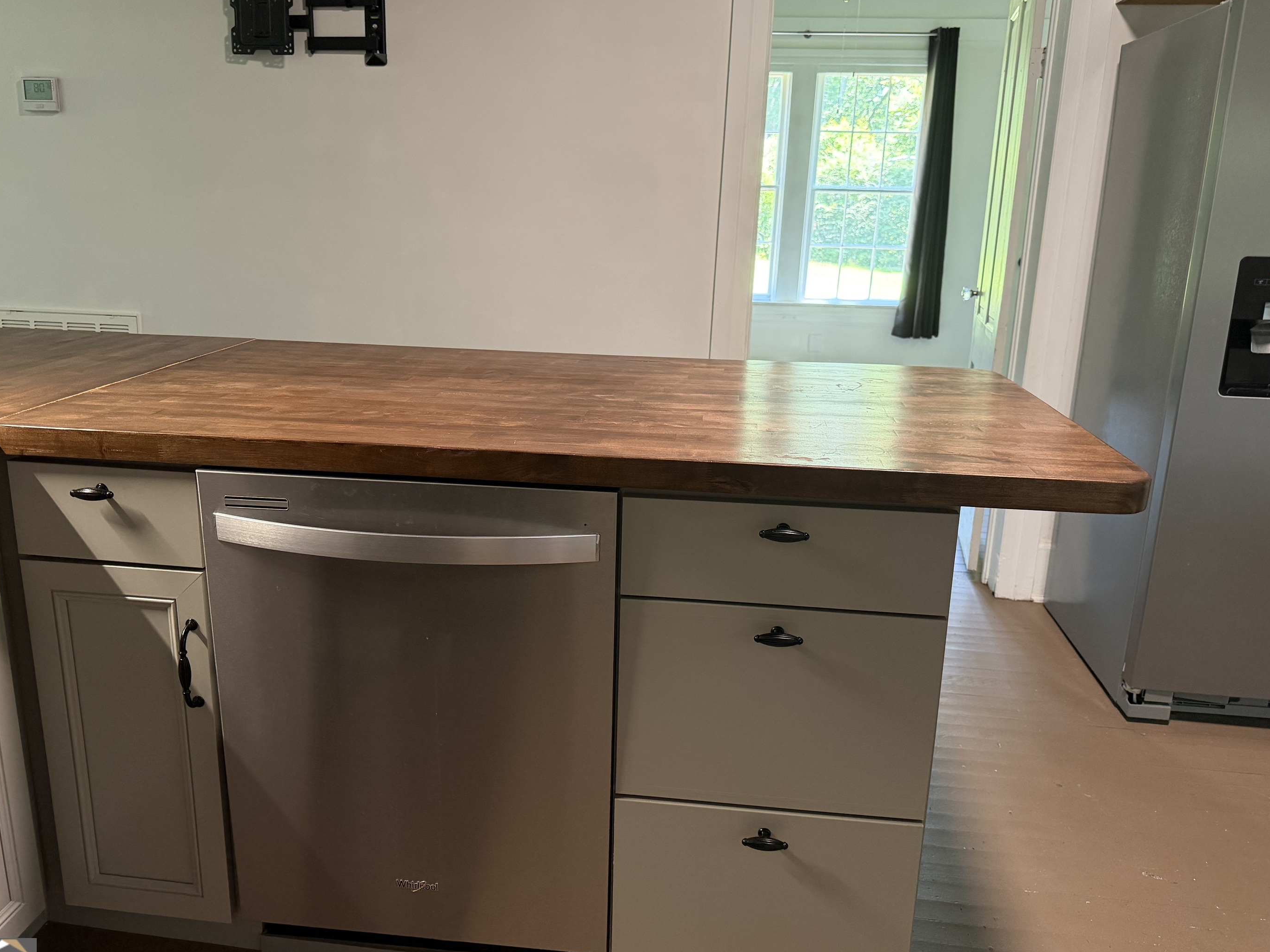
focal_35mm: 27
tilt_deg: -15.3
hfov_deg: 65.3
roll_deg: -0.9
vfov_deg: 51.3
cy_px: 456
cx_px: 591
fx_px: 991
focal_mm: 6.76
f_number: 1.78
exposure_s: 1/60
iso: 400
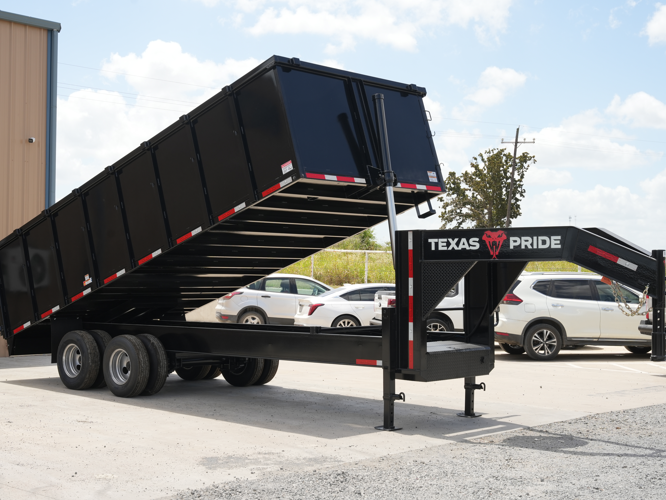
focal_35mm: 53
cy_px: 250
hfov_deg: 36.3
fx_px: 1015
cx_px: 306
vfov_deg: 27.6
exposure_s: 1/320
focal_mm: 48.7
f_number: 8
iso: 200
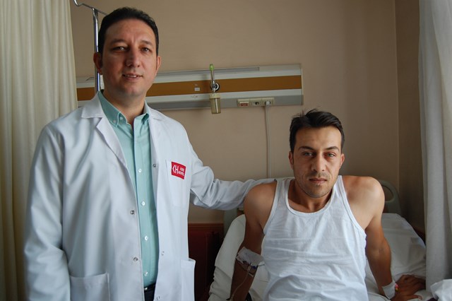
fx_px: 376
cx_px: 226
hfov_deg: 62.0
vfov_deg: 43.6
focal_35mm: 30
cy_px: 150
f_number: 3.8
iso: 400
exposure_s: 1/60
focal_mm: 20
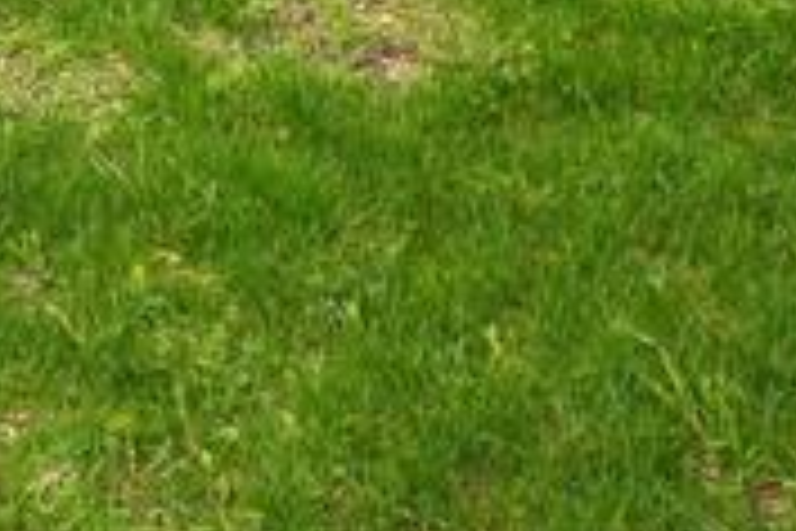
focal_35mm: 87
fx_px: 1924
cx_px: -445
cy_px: -576
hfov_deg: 19.8
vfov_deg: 13.2
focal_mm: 10
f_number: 8
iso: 100
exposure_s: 1/200
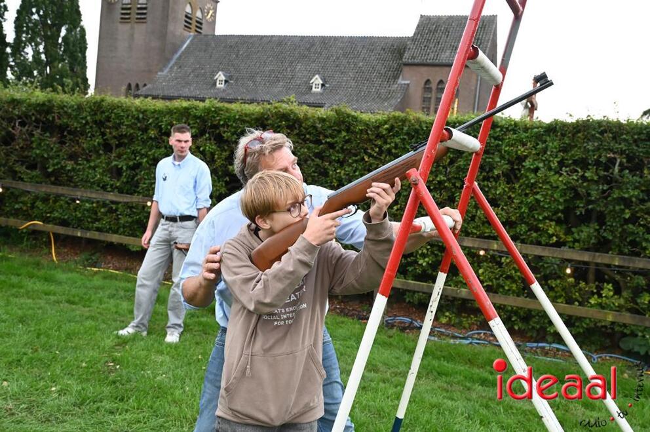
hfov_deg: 53.2
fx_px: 649
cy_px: 216
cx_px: 325
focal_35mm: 36
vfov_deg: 36.8
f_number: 7.1
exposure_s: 1/200
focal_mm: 36
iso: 1250
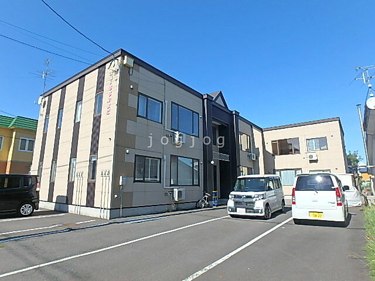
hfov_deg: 79.0
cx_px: 188
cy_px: 140
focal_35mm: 21
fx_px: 227
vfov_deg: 63.4
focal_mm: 3.7
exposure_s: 1/500
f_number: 6
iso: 125
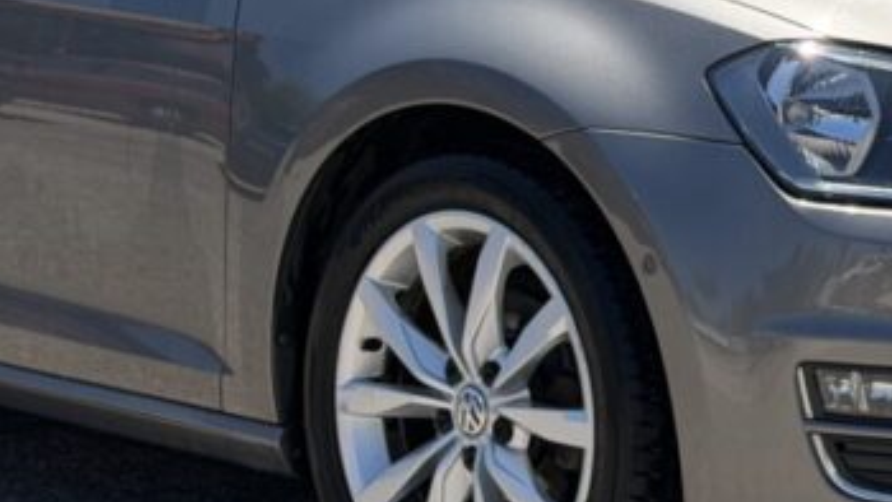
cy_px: -20
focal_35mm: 153
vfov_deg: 7.9
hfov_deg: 14.0
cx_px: 609
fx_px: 3619
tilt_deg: -5.1
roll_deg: +2.1
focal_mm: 6.76
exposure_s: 1/3534
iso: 100
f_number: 1.78
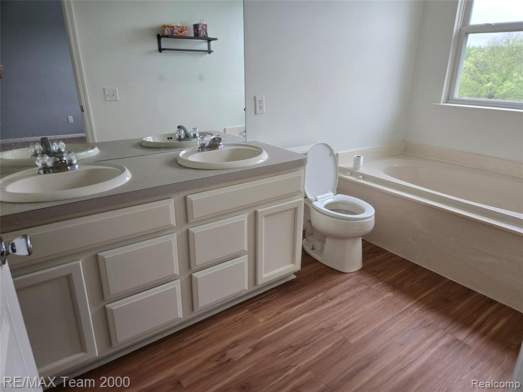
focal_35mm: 23
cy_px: 196
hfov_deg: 73.9
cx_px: 262
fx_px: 347
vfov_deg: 58.9
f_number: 1.8
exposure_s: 1/180
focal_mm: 5.4
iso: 160
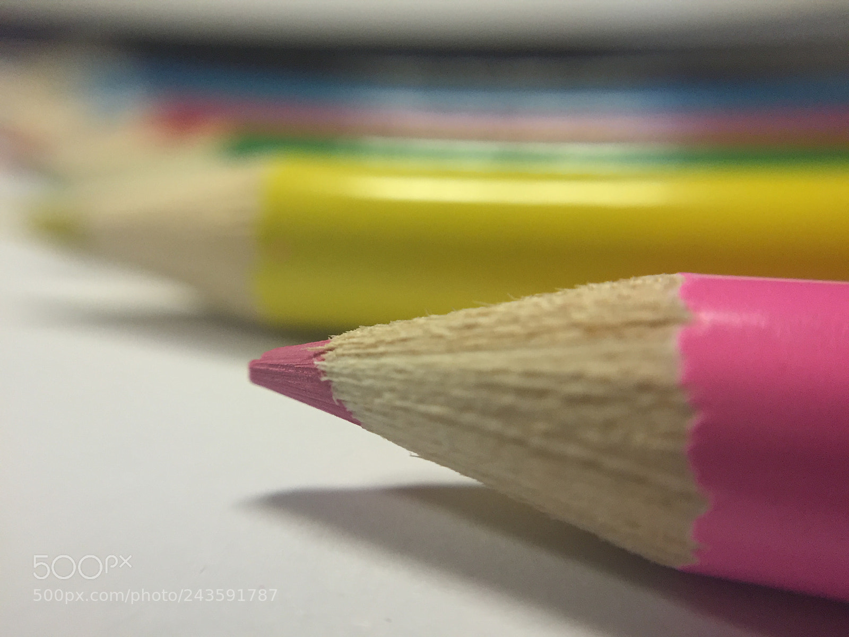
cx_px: 424
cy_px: 318
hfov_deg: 61.7
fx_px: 711
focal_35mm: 29
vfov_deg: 48.2
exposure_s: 1/33
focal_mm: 4.15
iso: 50
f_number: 2.2
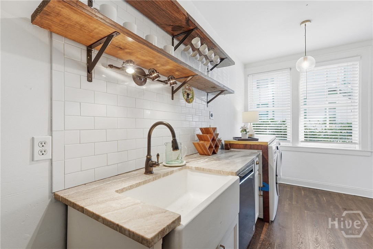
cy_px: 124
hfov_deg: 96.7
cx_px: 186
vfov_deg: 73.8
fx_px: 166
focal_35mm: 16
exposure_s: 1/250
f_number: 9
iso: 320
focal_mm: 16
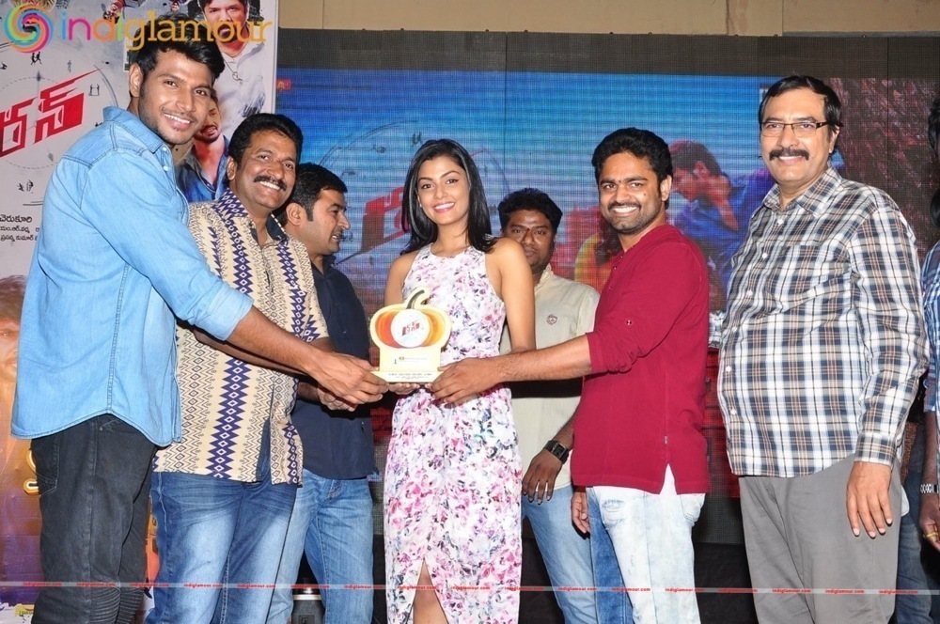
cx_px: 470
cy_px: 312
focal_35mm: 48
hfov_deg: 41.2
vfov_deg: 28.0
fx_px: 1252
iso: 500
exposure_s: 1/125
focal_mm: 32
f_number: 8
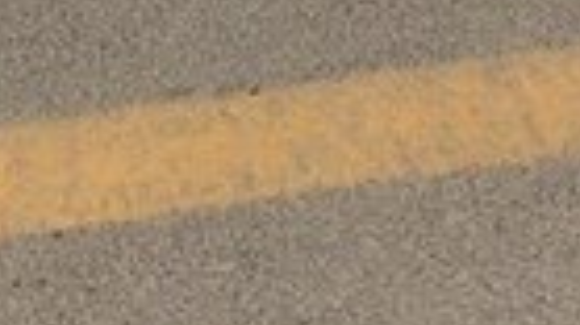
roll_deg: +1.8
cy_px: -648
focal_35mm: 150
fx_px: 2306
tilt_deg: -18.0
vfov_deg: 7.2
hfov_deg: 14.3
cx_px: 267
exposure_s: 1/8264
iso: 40
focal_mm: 4.15
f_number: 2.2
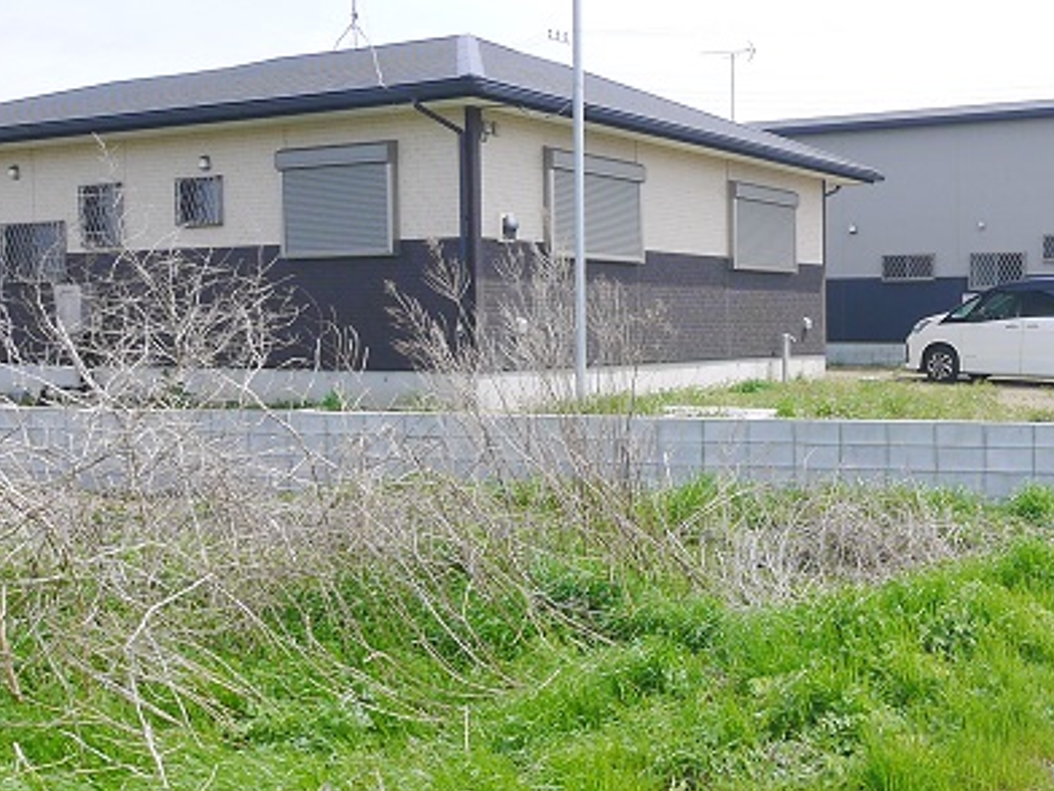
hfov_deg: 42.9
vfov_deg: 36.0
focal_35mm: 40
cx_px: 949
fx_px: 1218
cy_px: 387
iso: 160
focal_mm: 7
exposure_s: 1/320
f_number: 7.1
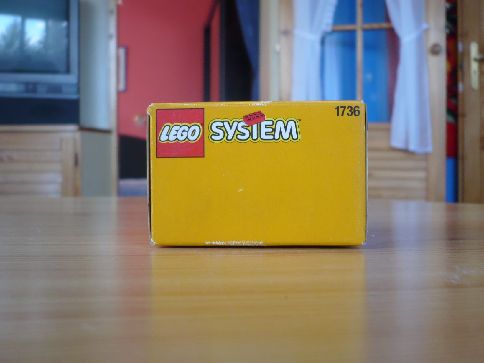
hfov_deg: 44.8
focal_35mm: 42
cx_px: 252
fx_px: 587
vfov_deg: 34.4
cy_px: 177
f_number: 2.8
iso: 100
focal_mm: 5.8
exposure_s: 1/30
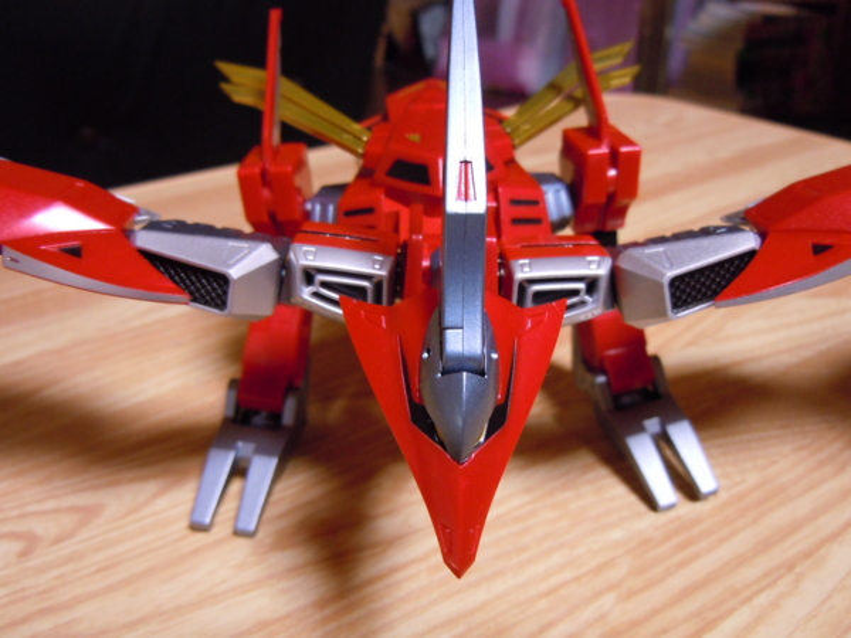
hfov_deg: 60.0
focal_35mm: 30
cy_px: 319
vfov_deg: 46.8
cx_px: 426
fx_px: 738
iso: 400
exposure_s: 1/10
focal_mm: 5.4
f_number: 3.5
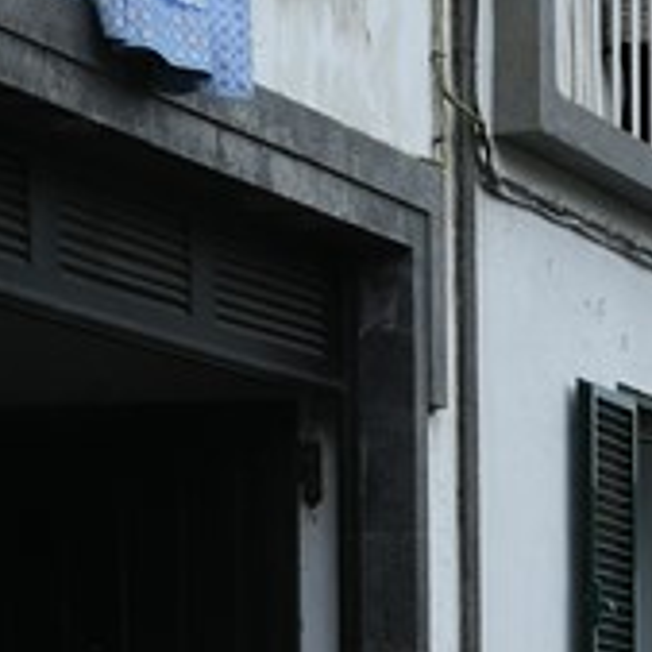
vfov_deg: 8.9
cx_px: 822
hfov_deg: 9.0
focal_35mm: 191
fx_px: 4070
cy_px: 963
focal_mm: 25
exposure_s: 1/60
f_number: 10
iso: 100
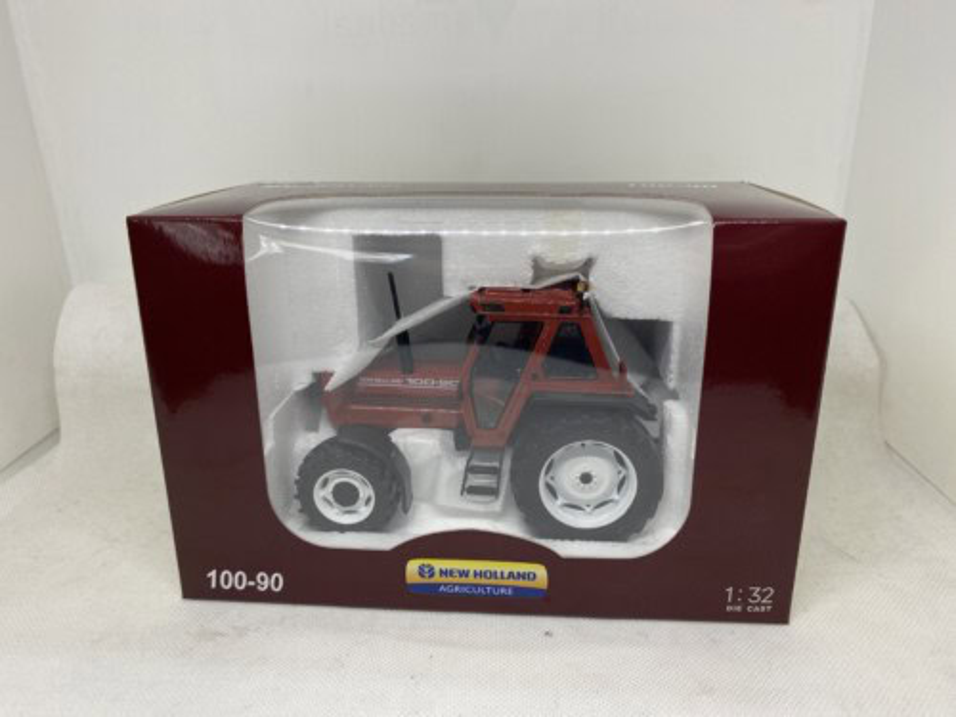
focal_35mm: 26
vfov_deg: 53.1
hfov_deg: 67.3
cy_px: 358
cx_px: 478
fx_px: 718
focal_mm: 4.2
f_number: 1.8
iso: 50
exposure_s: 1/122
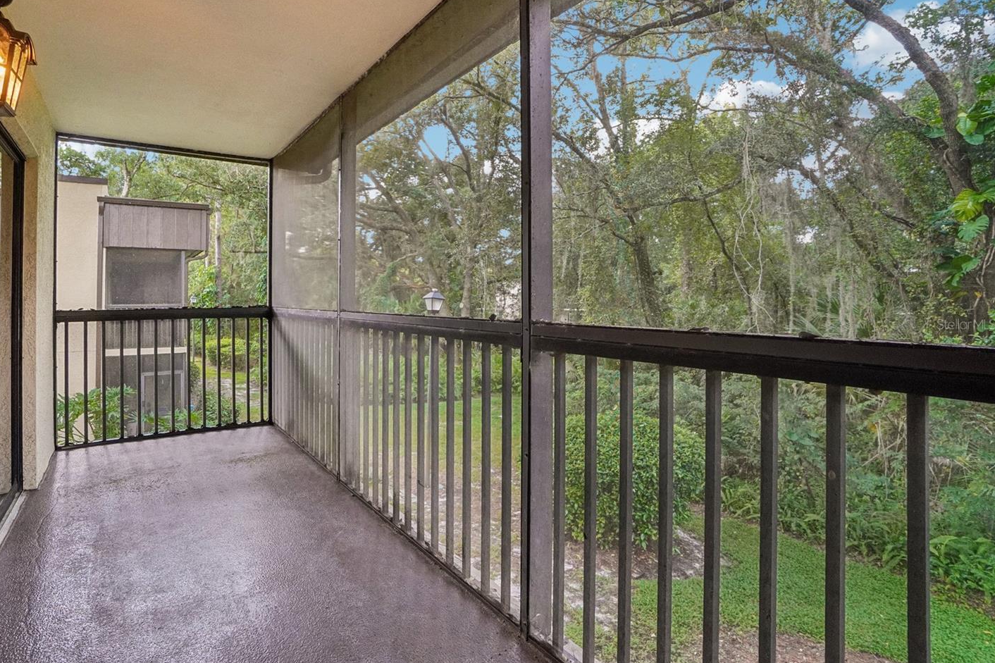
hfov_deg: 92.8
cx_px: 435
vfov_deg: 70.4
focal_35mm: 17
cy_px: 324
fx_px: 470
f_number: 8
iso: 1000
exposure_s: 1/30
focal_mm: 10
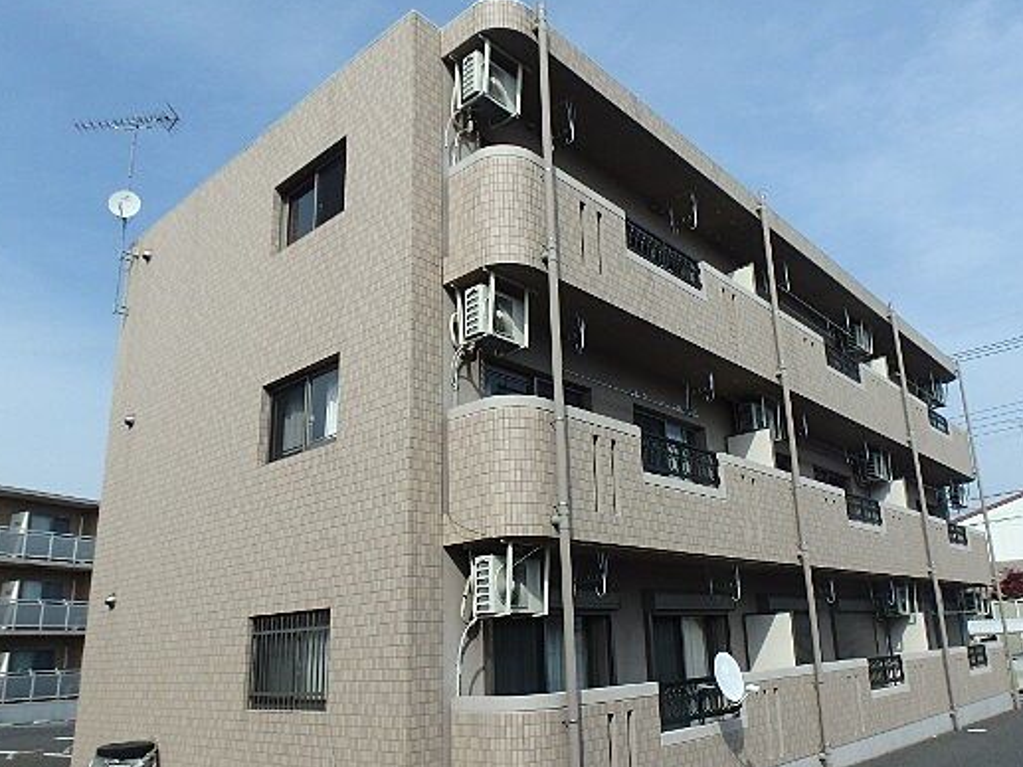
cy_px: 451
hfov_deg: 66.9
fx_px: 769
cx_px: 588
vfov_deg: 52.8
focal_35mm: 26
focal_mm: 3.7
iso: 125
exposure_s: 1/500
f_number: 6
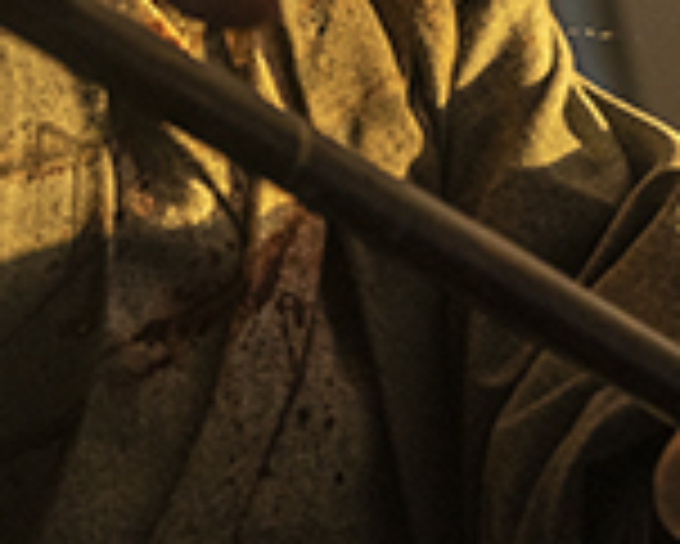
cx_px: 113
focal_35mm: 191
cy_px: 88
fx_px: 3846
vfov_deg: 8.1
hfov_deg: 10.1
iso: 2000
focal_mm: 53
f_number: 3.2
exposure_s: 1/500
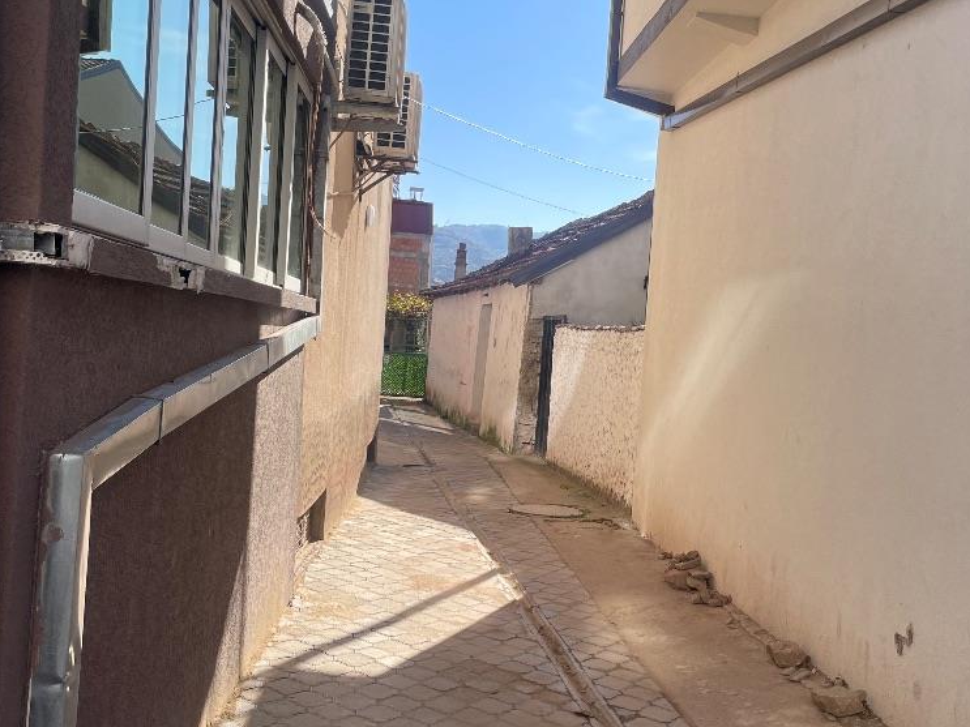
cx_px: 550
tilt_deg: -2.3
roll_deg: -4.3
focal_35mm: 42
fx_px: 1177
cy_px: 418
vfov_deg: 34.3
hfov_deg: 44.7
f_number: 1.6
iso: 32
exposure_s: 1/1795
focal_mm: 4.2
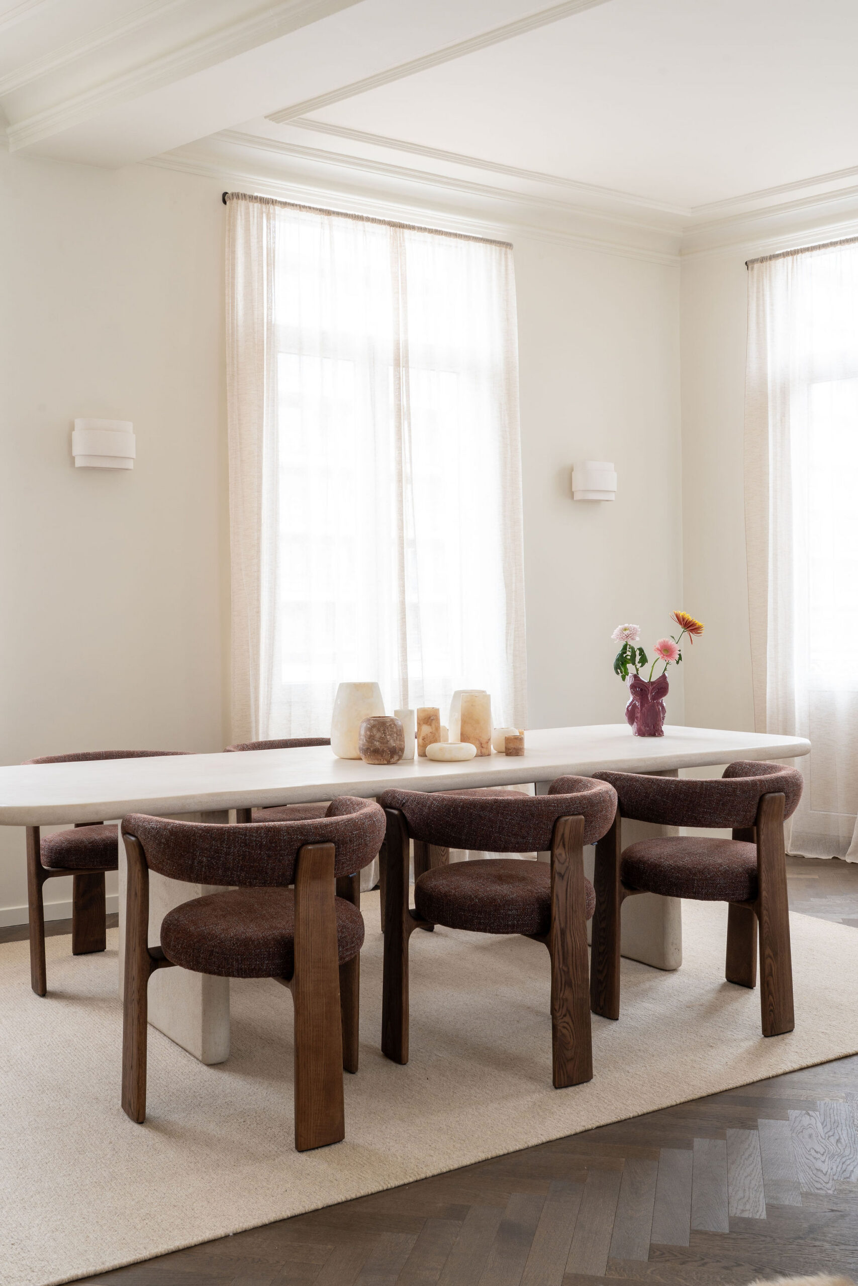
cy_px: 643
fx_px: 1215
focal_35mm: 34
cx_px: 429
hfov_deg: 38.9
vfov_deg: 55.8
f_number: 13
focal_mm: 34
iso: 200
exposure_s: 1
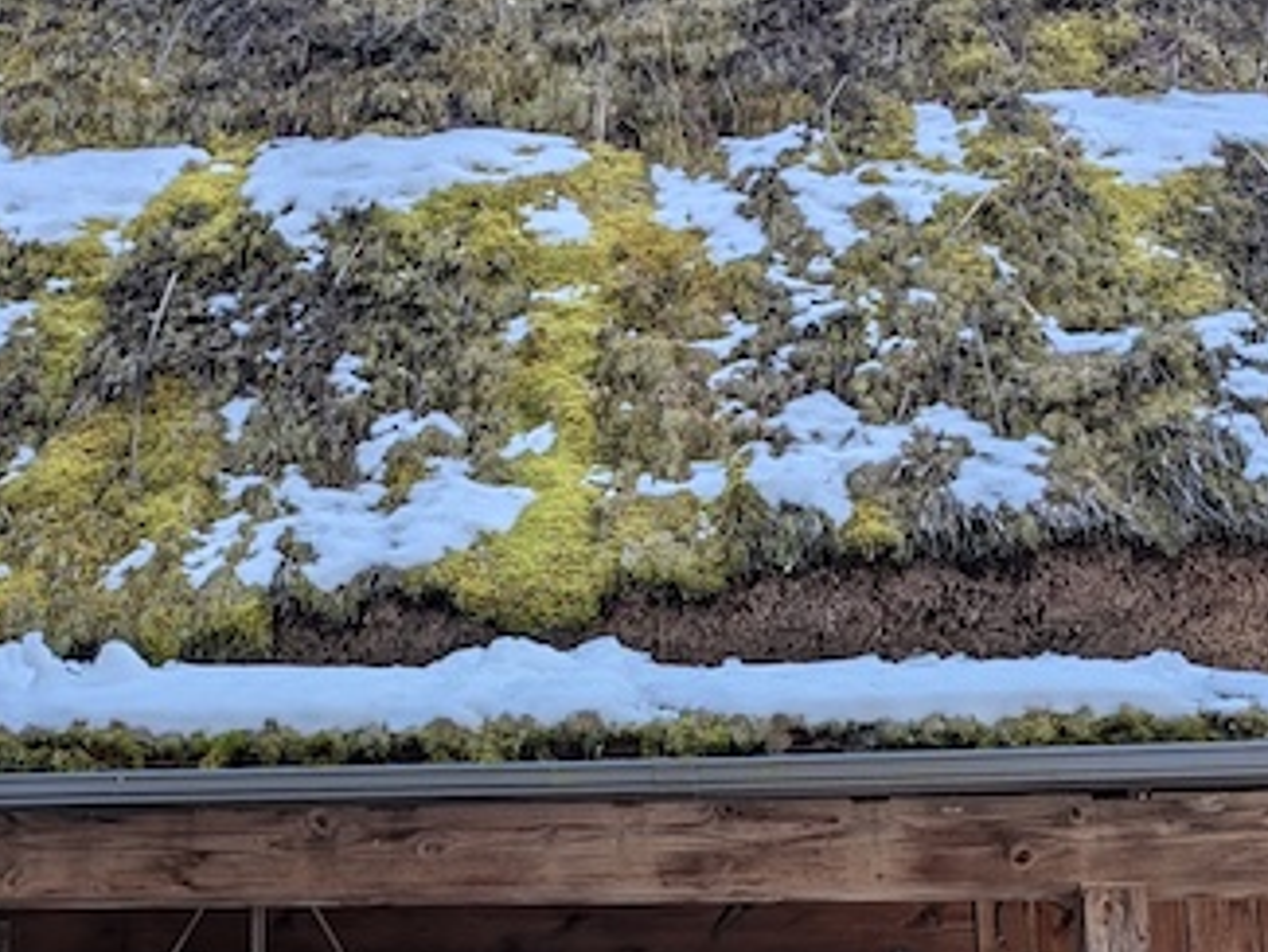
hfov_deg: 32.4
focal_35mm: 59
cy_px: 823
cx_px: 433
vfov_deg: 24.3
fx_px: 2162
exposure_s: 1/451
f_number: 1.7
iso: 30
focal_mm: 4.53
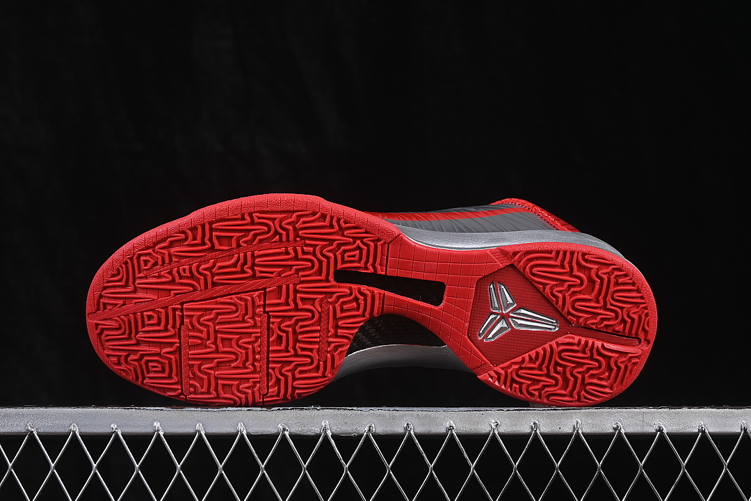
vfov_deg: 18.2
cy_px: 250
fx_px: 1564
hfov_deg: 27.0
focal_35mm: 75
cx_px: 376
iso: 160
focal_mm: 50
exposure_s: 1/80
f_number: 7.1
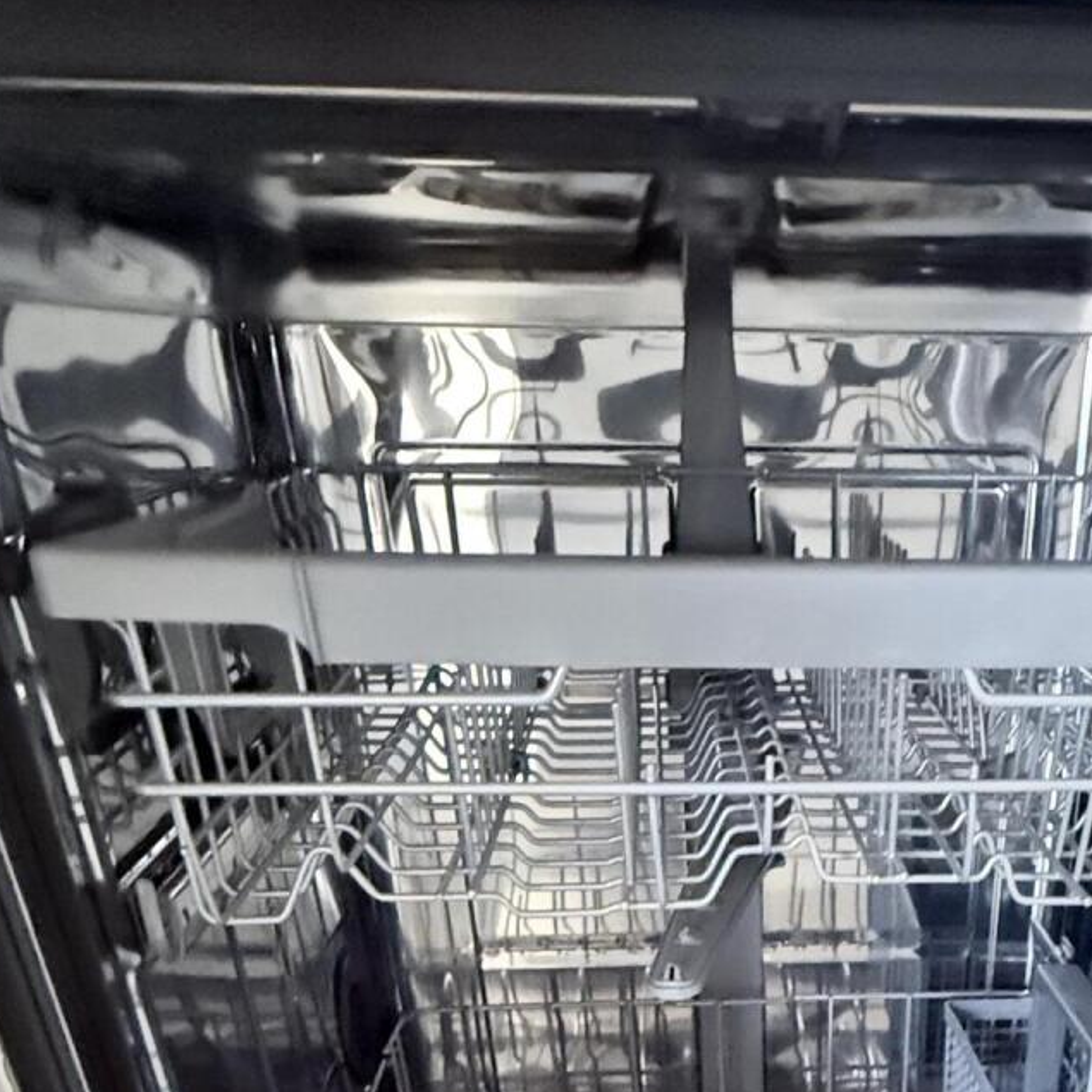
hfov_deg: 41.5
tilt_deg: -40.5
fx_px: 1392
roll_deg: -2.0
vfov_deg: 30.6
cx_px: 825
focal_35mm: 39
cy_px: 1512
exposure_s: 1/46
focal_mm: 2.22
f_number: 2.2
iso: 1250
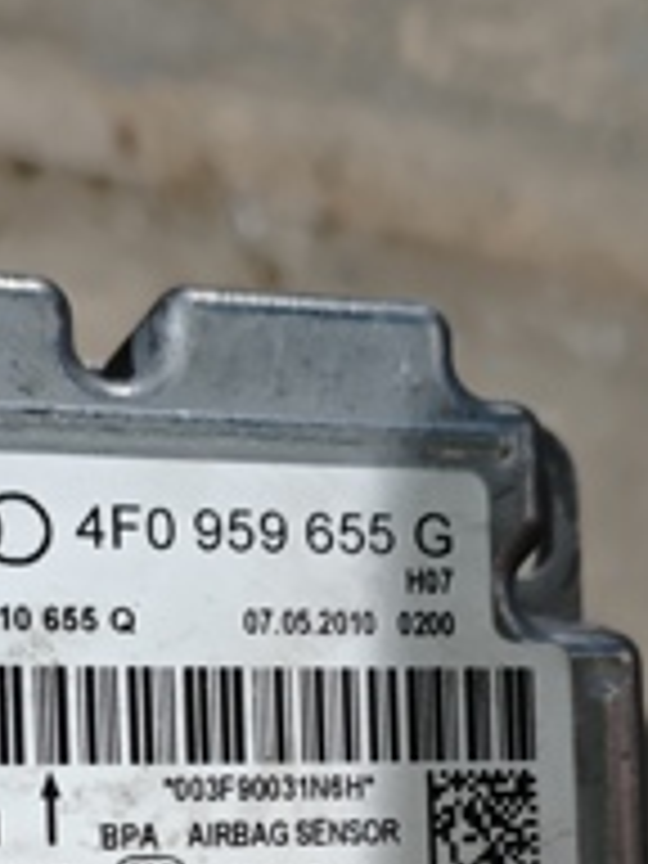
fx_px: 1622
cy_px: 918
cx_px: 225
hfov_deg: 22.5
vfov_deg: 27.6
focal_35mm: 65
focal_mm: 4.94
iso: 640
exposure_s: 1/33.3
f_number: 1.5
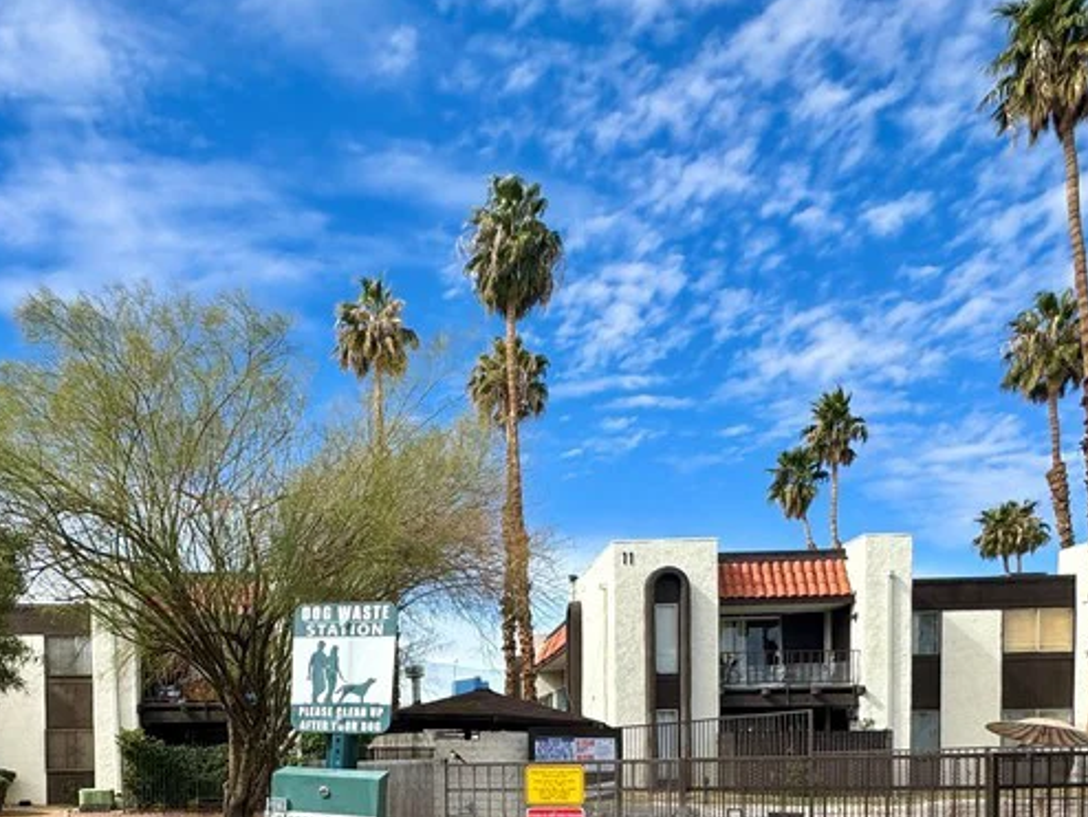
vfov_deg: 42.3
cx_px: 322
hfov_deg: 59.5
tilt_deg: -1.1
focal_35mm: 29
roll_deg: -0.2
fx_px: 912
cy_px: 799
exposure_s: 1/1346
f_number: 2.2
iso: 50
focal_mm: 2.22
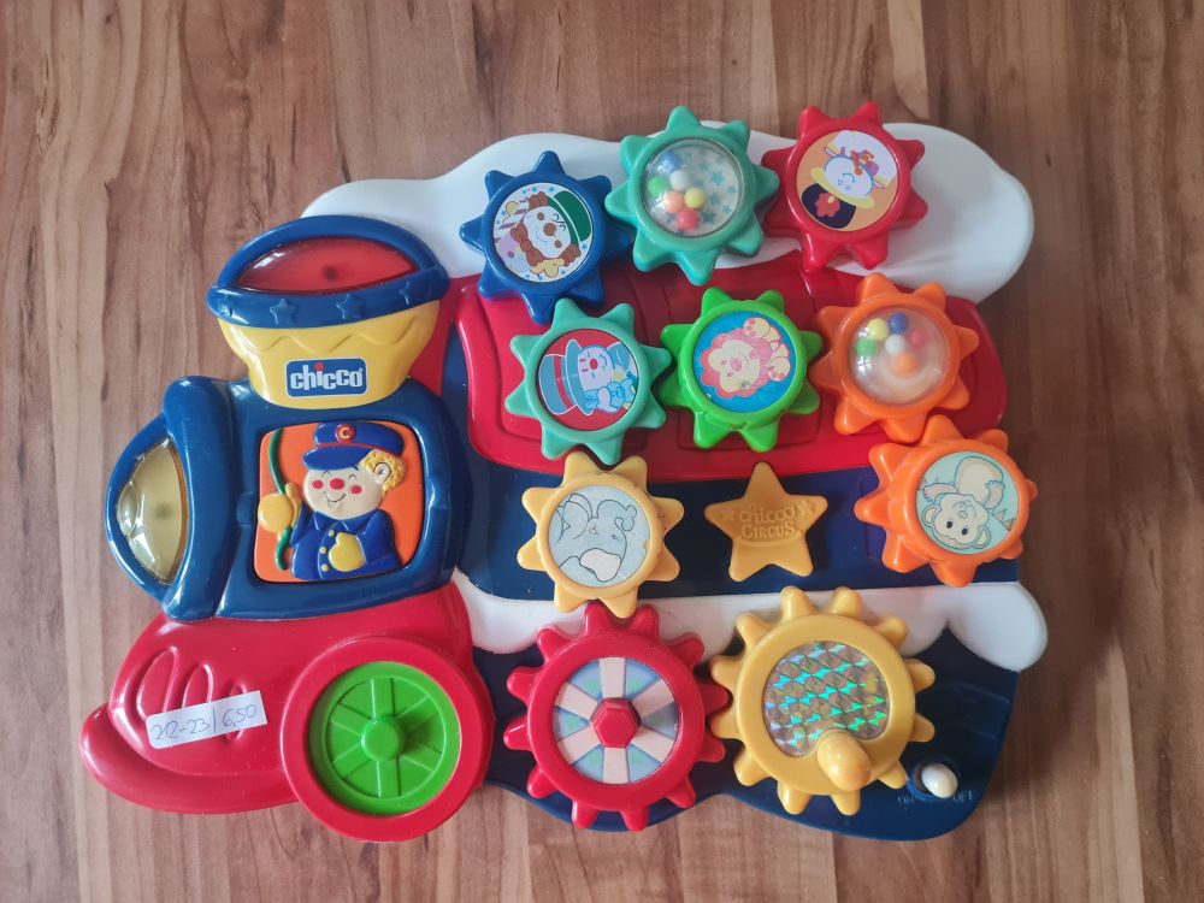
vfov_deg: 53.1
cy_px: 452
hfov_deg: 67.3
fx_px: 904
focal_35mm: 26
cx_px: 602
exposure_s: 1/50
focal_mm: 5.4
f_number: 1.8
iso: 640
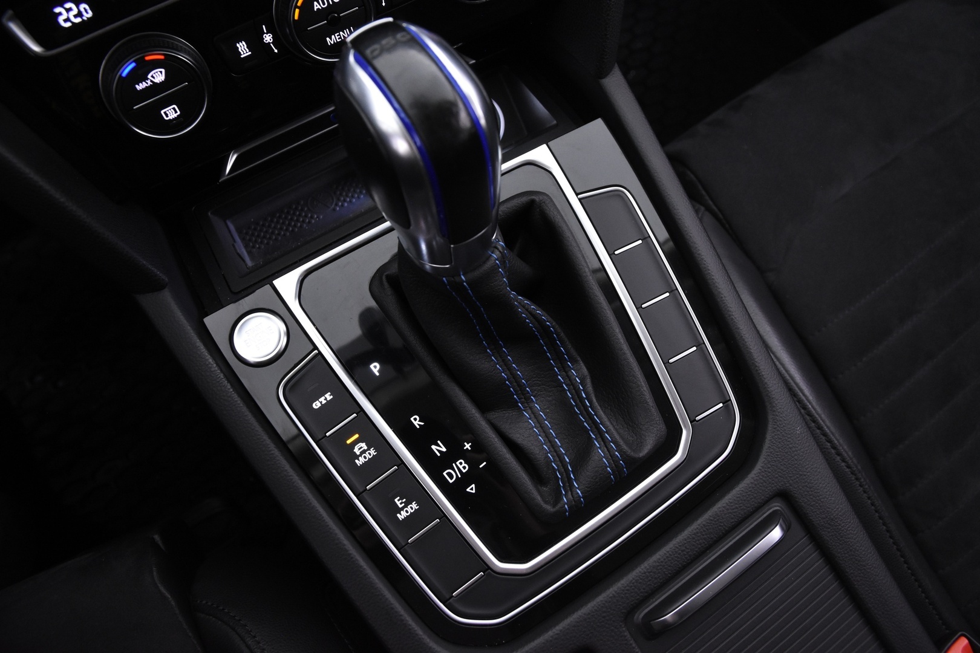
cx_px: 490
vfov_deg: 53.1
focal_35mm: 24
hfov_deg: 73.7
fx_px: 653
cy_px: 326
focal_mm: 16
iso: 2000
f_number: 5
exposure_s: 1/15
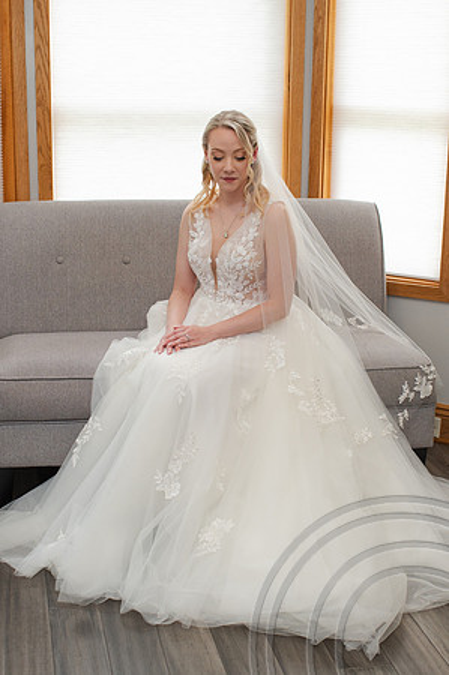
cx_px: 217
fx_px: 990
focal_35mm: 53
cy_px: 338
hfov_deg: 25.6
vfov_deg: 37.7
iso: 800
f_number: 3.5
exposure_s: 1/200
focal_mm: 35
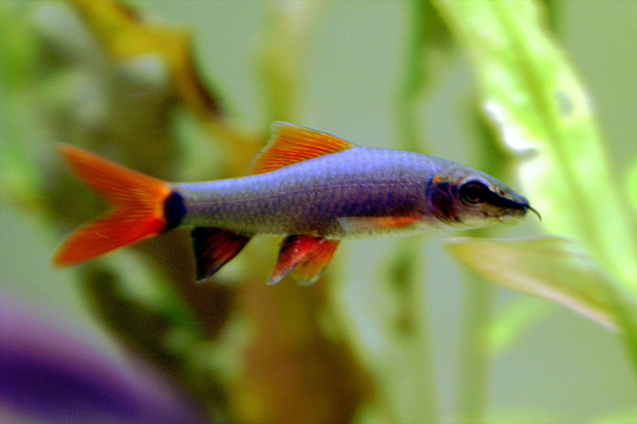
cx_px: 318
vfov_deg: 13.0
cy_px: 212
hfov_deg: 19.5
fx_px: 1856
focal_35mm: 105
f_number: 5.6
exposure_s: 1/8
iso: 400
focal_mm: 70
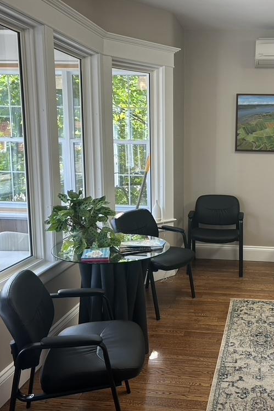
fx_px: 422
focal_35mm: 37
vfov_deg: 51.9
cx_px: 220
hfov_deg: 34.8
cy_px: 209
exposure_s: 1/120
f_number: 1.5
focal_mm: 5.7
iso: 100
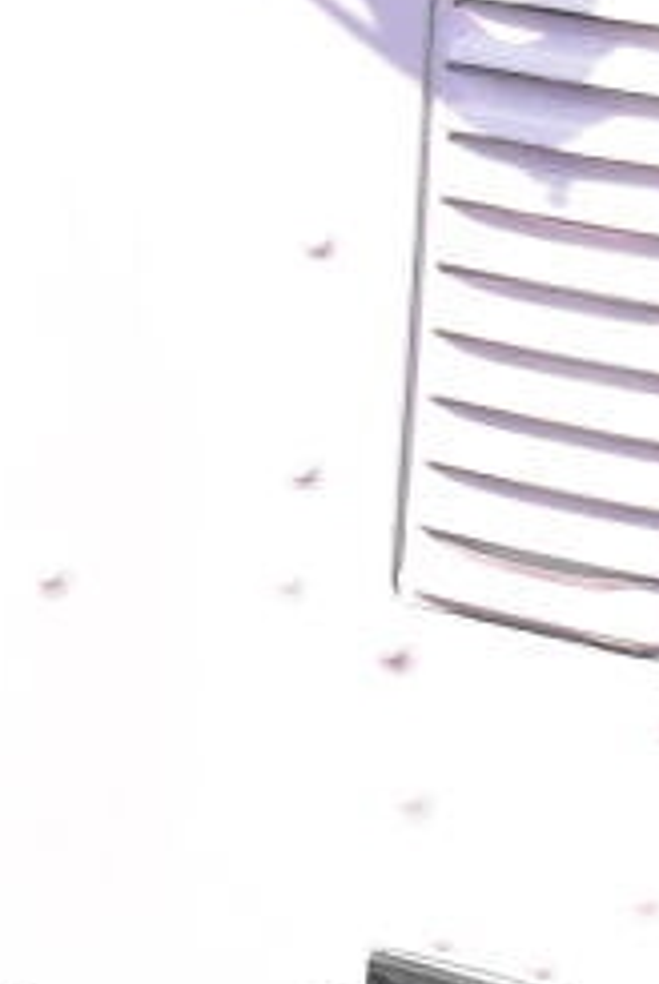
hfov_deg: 10.5
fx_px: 3368
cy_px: -269
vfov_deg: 15.8
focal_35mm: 123
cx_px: 1197
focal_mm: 22
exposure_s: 1/640
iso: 1600
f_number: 13
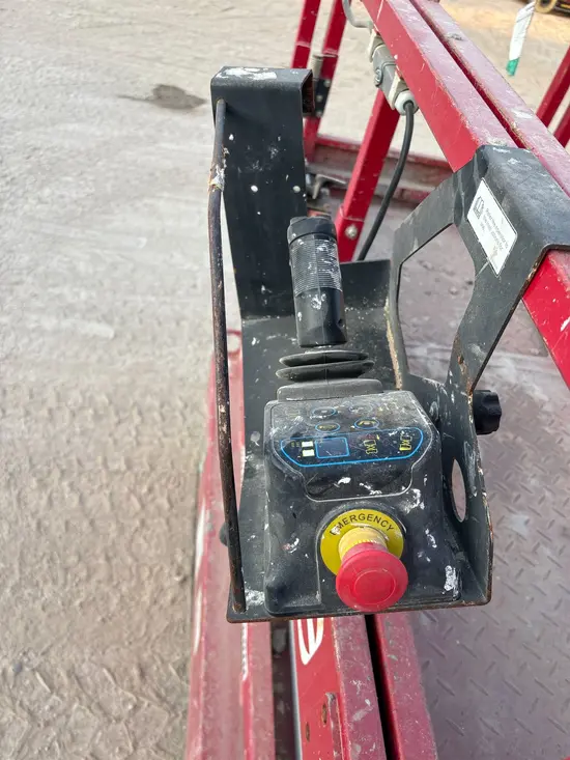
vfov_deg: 67.3
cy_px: 380
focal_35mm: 26
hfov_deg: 53.1
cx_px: 285
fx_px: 571
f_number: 1.6
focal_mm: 5.96
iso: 50
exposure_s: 1/318
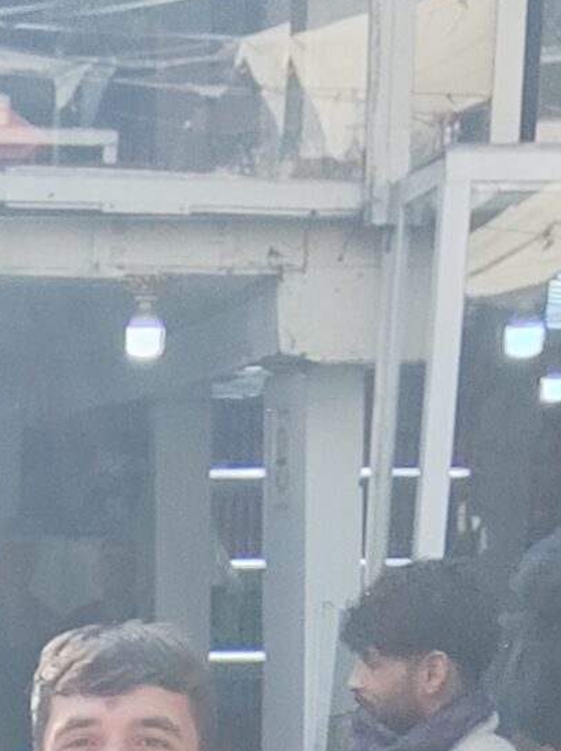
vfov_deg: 13.6
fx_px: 2642
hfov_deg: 11.8
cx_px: -166
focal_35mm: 122
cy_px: 1531
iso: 50
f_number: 2.24
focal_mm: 3.14
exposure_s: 1/418
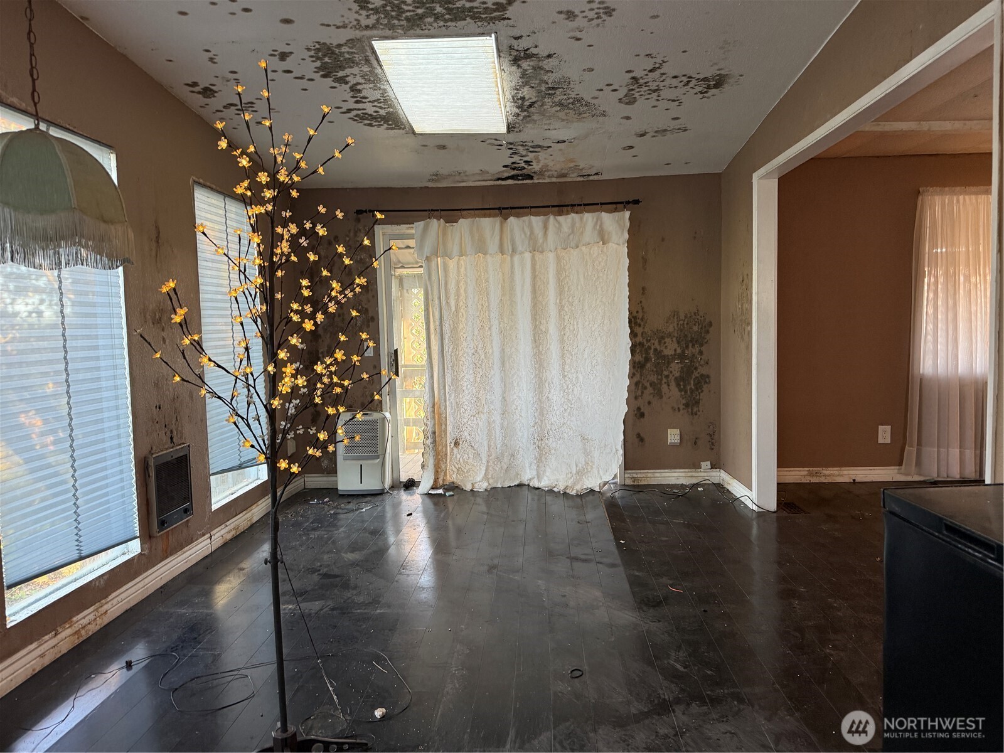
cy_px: 376
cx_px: 502
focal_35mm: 24
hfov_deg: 71.6
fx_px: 696
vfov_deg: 56.8
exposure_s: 1/60
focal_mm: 6.76
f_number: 1.78
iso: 250
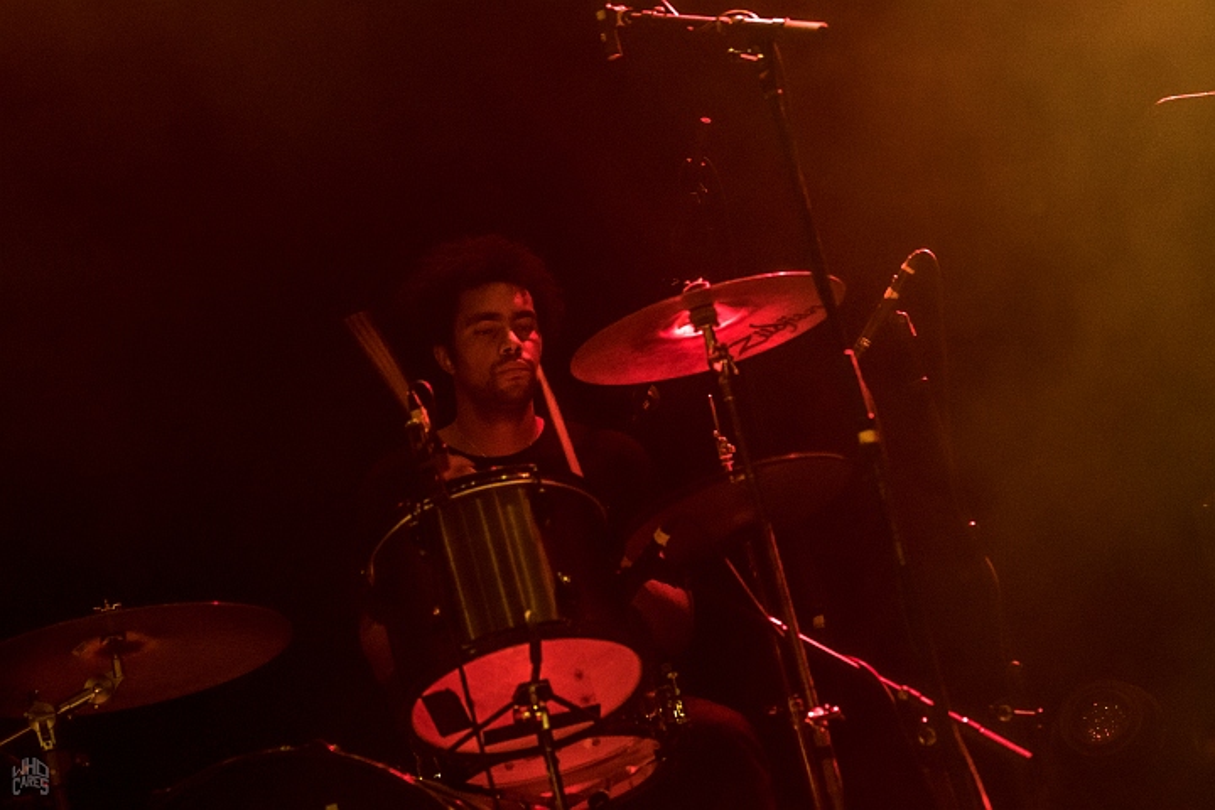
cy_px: 405
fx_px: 3543
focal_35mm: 105
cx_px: 608
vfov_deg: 13.0
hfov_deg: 19.5
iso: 2500
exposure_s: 1/100
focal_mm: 70
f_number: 2.8
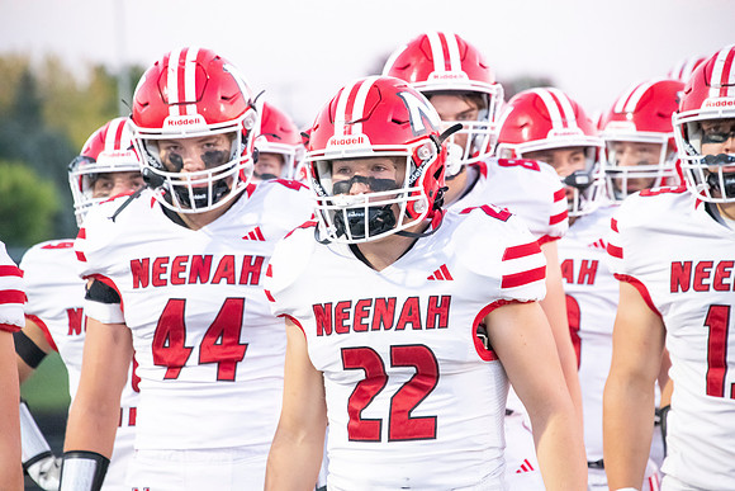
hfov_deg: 8.2
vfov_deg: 5.5
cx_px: 368
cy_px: 246
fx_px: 5105
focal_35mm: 250
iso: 10000
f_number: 7.1
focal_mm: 250
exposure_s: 1/640
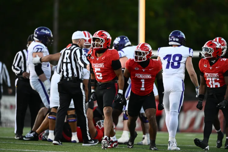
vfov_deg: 3.4
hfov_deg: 5.2
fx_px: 2533
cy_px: 76
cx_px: 114
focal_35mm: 400
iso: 2000
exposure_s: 1/1250
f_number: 3.2
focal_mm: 400
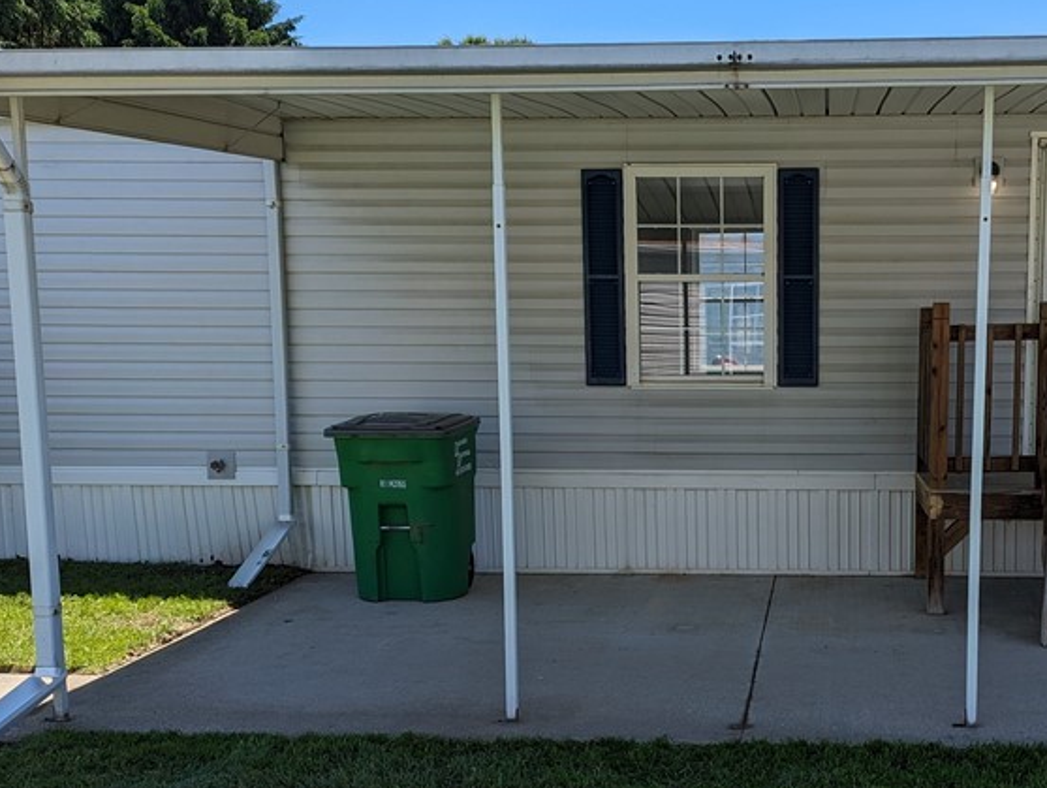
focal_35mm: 44
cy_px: 545
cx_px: 766
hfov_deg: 41.8
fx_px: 1332
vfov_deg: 32.6
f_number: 1.85
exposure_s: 1/1855
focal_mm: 6.81
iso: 44
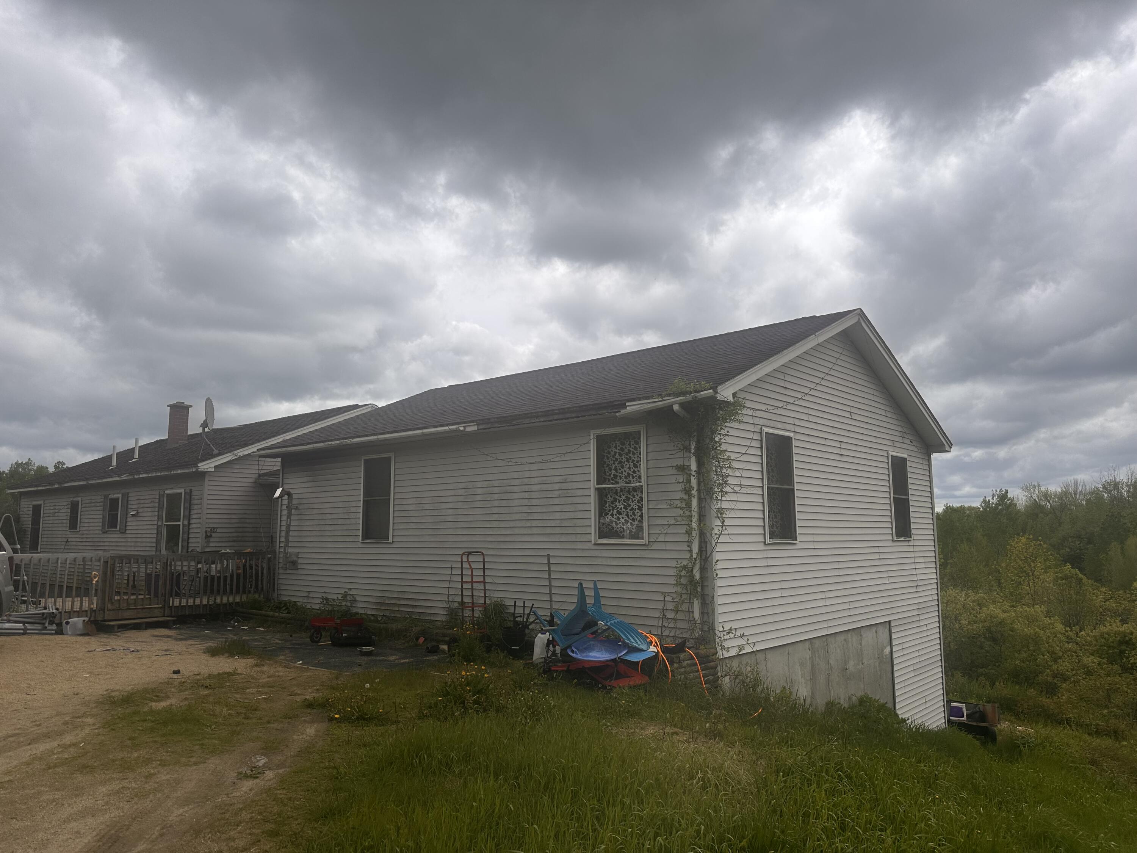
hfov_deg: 71.6
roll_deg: +0.5
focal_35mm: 24
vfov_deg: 56.8
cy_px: 426
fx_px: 788
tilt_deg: +7.9
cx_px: 568
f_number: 1.78
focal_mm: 6.86
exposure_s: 1/7042
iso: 80
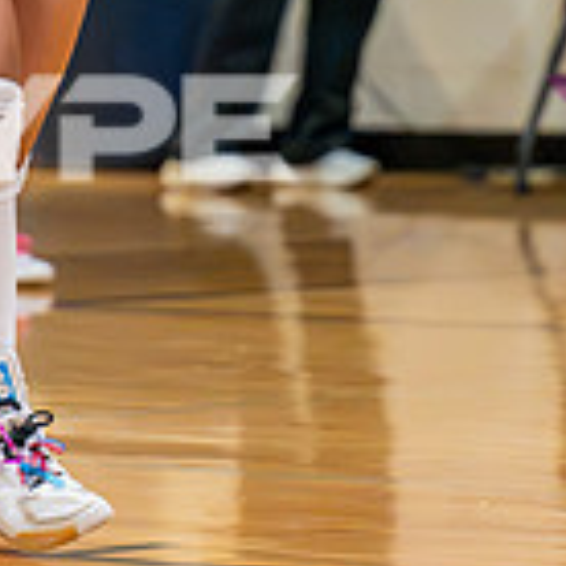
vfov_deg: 2.9
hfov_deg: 3.0
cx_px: 64
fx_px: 10970
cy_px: -209
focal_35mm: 593
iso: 9000
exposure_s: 1/800
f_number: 2.8
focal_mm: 135
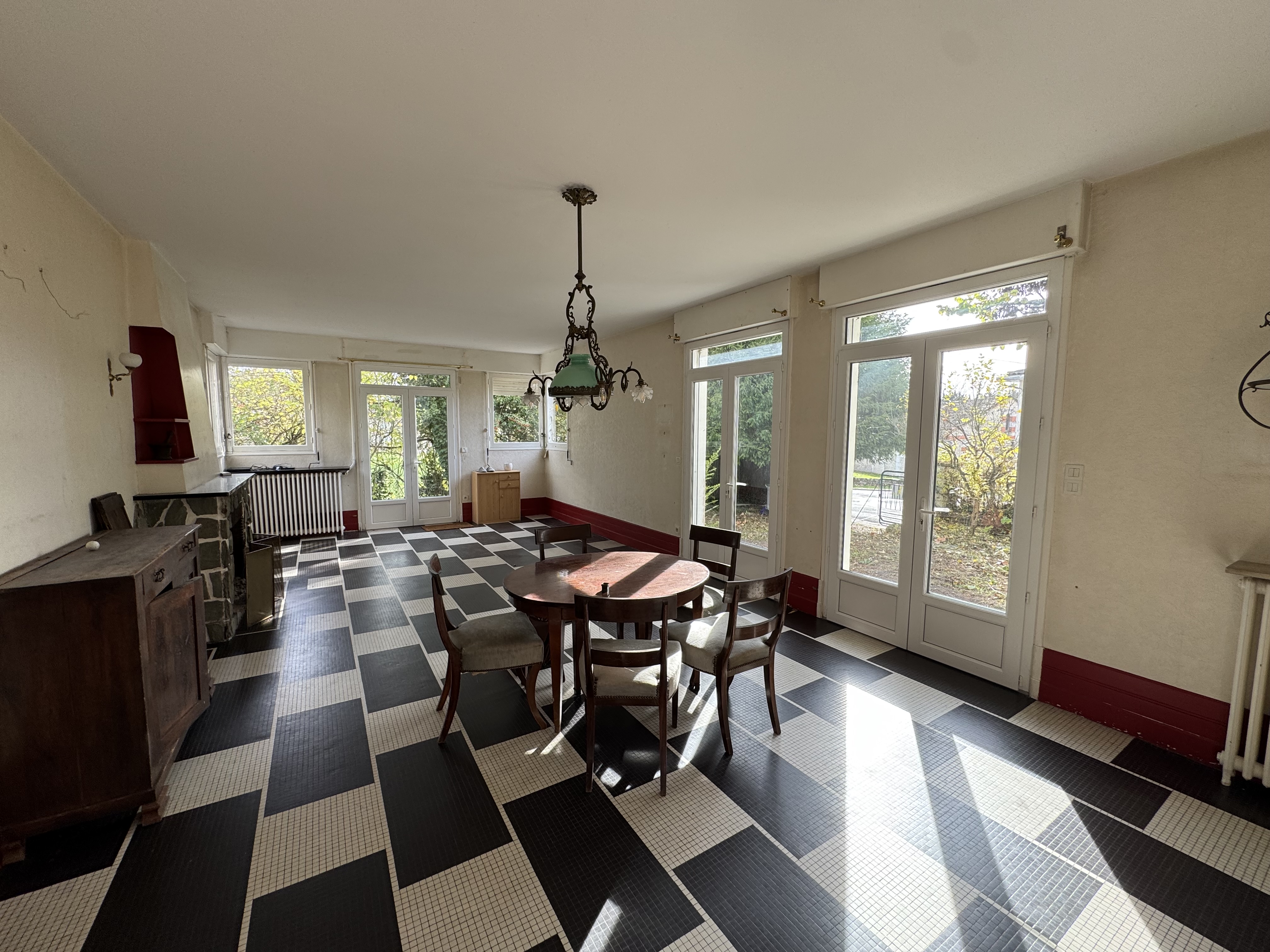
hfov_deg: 102.1
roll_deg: +0.4
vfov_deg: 85.7
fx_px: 514
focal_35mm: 14
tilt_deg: -4.8
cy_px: 476
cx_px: 635
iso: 50
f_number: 2.2
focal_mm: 2.22
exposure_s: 1/99
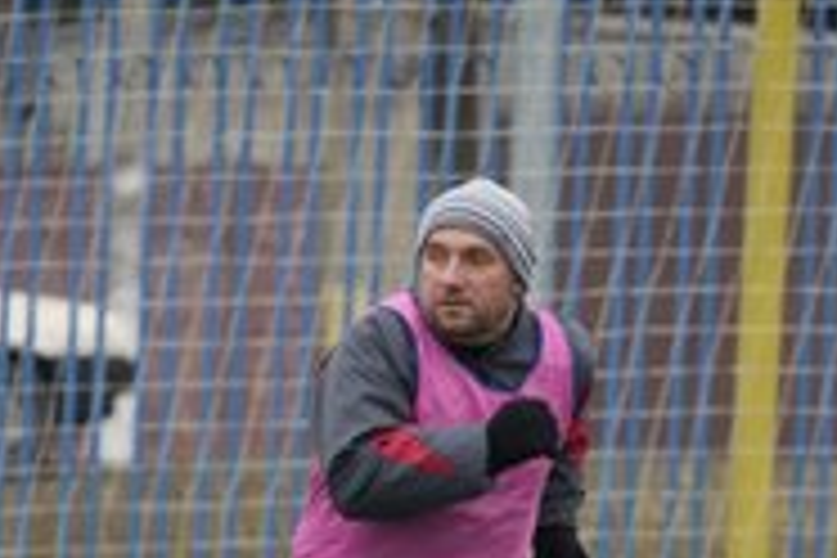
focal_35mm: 646
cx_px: 274
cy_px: 587
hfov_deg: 3.2
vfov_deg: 2.1
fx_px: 15018
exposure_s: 1/400
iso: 250
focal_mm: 300
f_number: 5.6
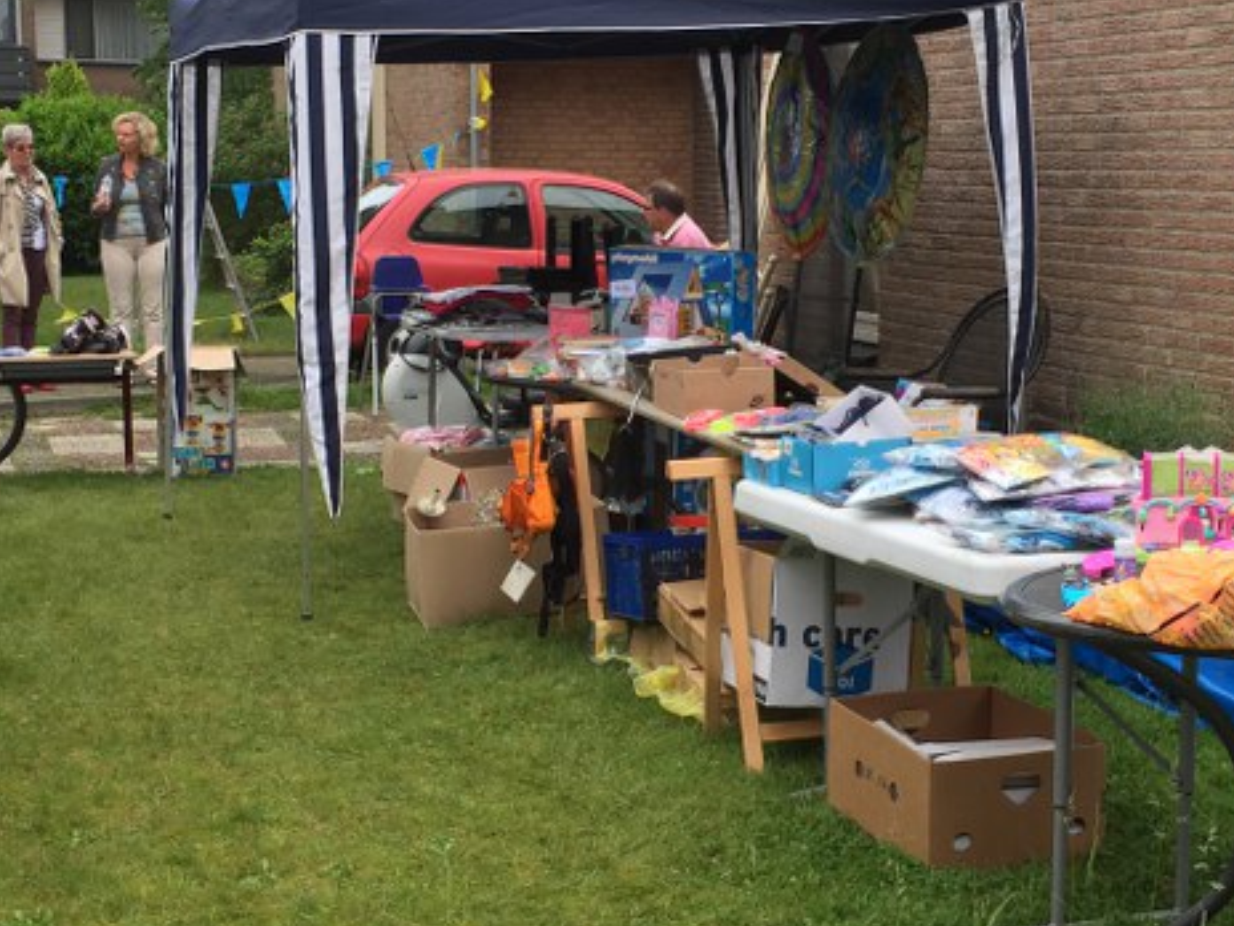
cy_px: 538
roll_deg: -0.8
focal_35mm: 64
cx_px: 636
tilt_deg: -9.1
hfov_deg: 30.3
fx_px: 2281
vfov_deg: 22.9
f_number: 2.2
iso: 32
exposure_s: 1/425
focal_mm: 4.15
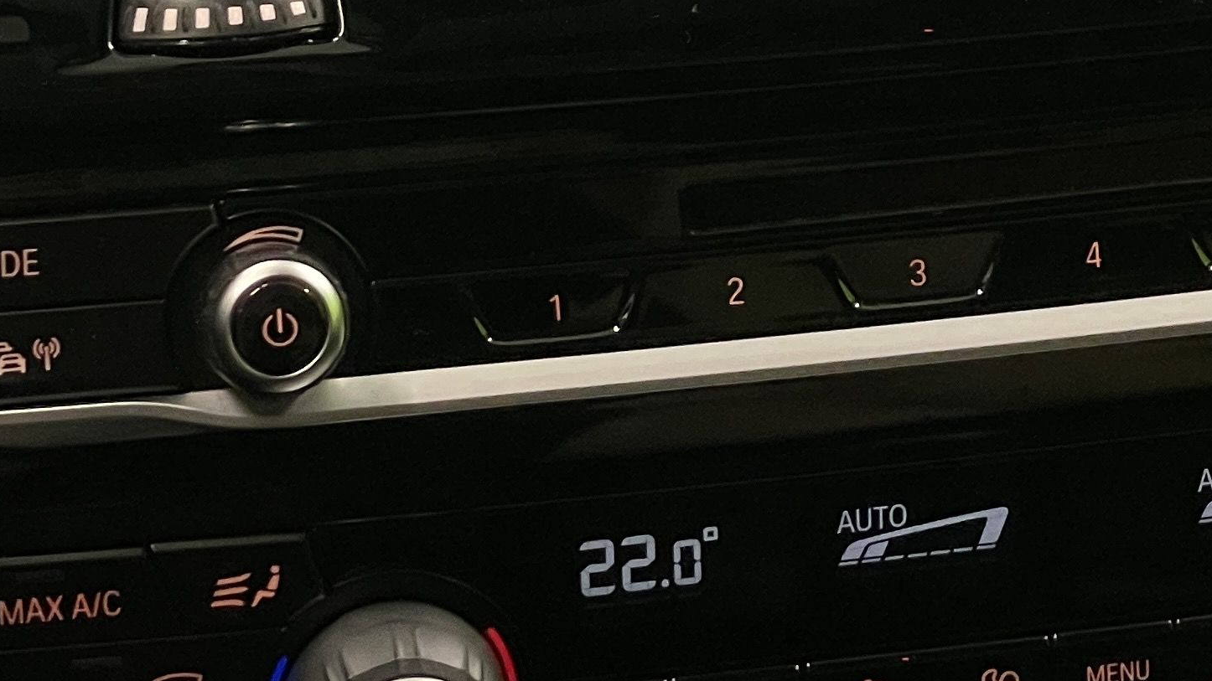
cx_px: 1015
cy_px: -424
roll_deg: -0.8
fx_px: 5077
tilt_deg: -20.9
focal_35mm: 158
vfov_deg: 7.5
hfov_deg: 13.5
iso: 200
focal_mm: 6
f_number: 2
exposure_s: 1/98
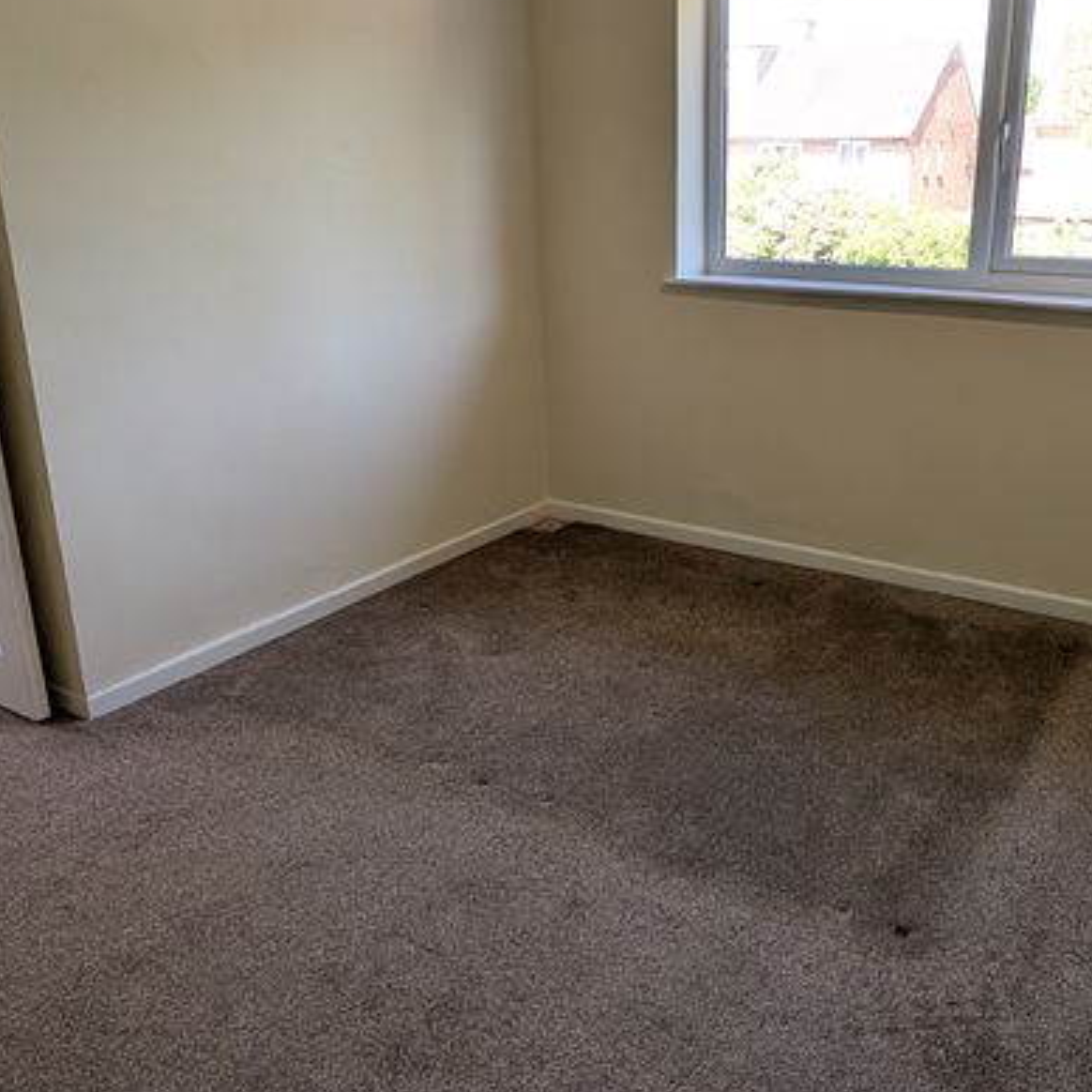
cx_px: 664
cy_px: 500
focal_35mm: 28
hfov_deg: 56.8
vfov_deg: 57.2
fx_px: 999
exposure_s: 1/215
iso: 83
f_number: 1.7
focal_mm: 2.02
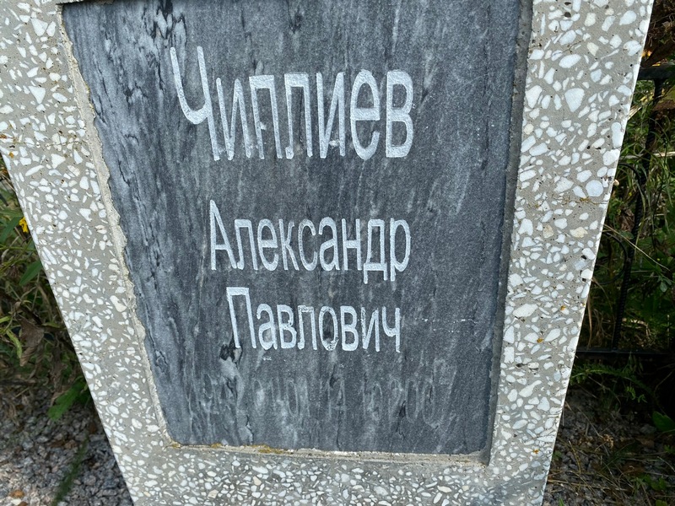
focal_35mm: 26
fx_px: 507
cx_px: 338
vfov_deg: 53.1
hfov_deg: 67.3
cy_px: 253
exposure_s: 1/934
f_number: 1.8
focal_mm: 4.25
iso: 32
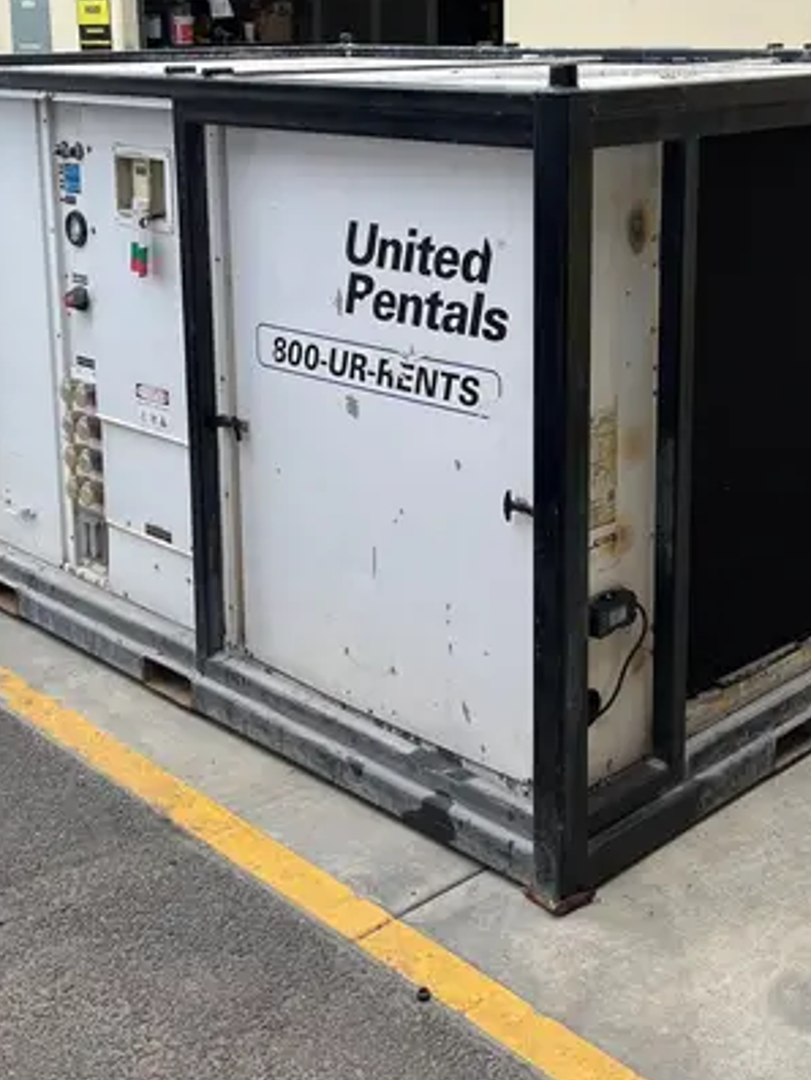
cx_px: 454
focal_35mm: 48
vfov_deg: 38.9
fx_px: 1499
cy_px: 314
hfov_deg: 30.3
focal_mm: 5.1
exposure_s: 1/1140
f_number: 1.6
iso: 50
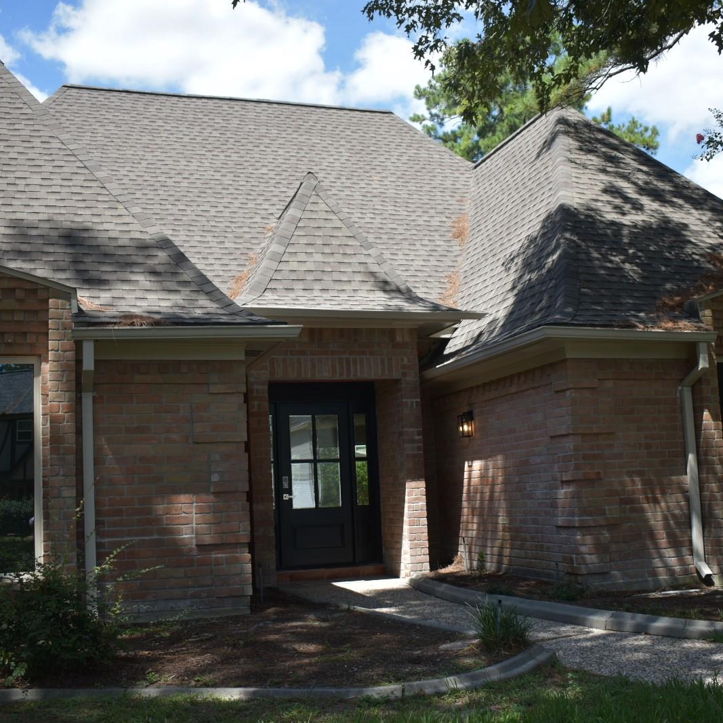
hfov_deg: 41.2
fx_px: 960
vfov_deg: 41.3
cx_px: 381
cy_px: 363
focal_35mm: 41
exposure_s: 1/500
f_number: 3.8
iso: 110
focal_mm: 21
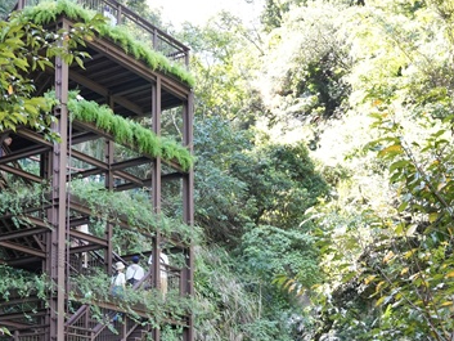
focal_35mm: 67
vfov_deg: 20.7
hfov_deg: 28.5
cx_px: 114
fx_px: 879
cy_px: 397
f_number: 6.3
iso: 1250
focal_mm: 24
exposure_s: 1/80
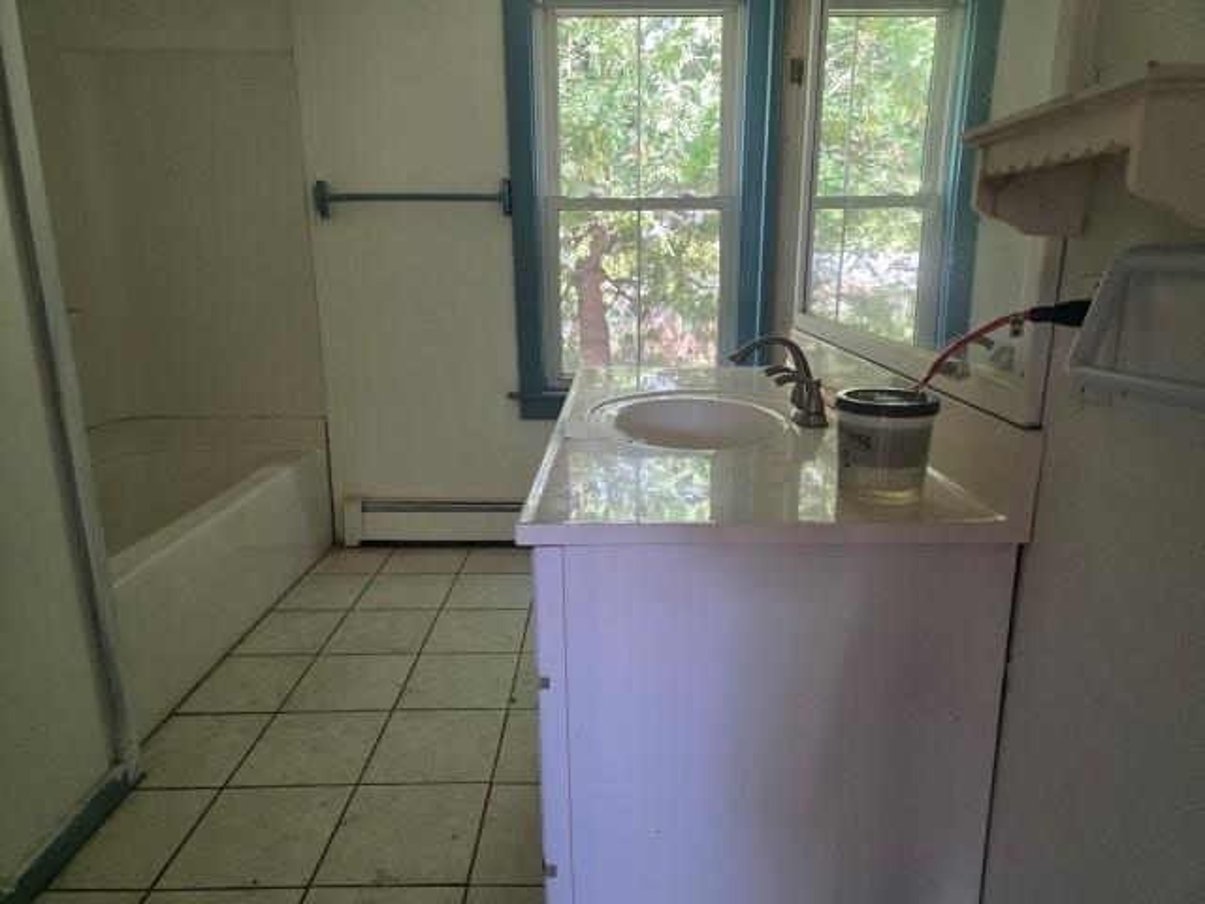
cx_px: 602
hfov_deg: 73.9
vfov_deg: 58.9
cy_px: 452
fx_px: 801
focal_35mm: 23
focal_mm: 6.3
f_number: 1.7
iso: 250
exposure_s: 1/120
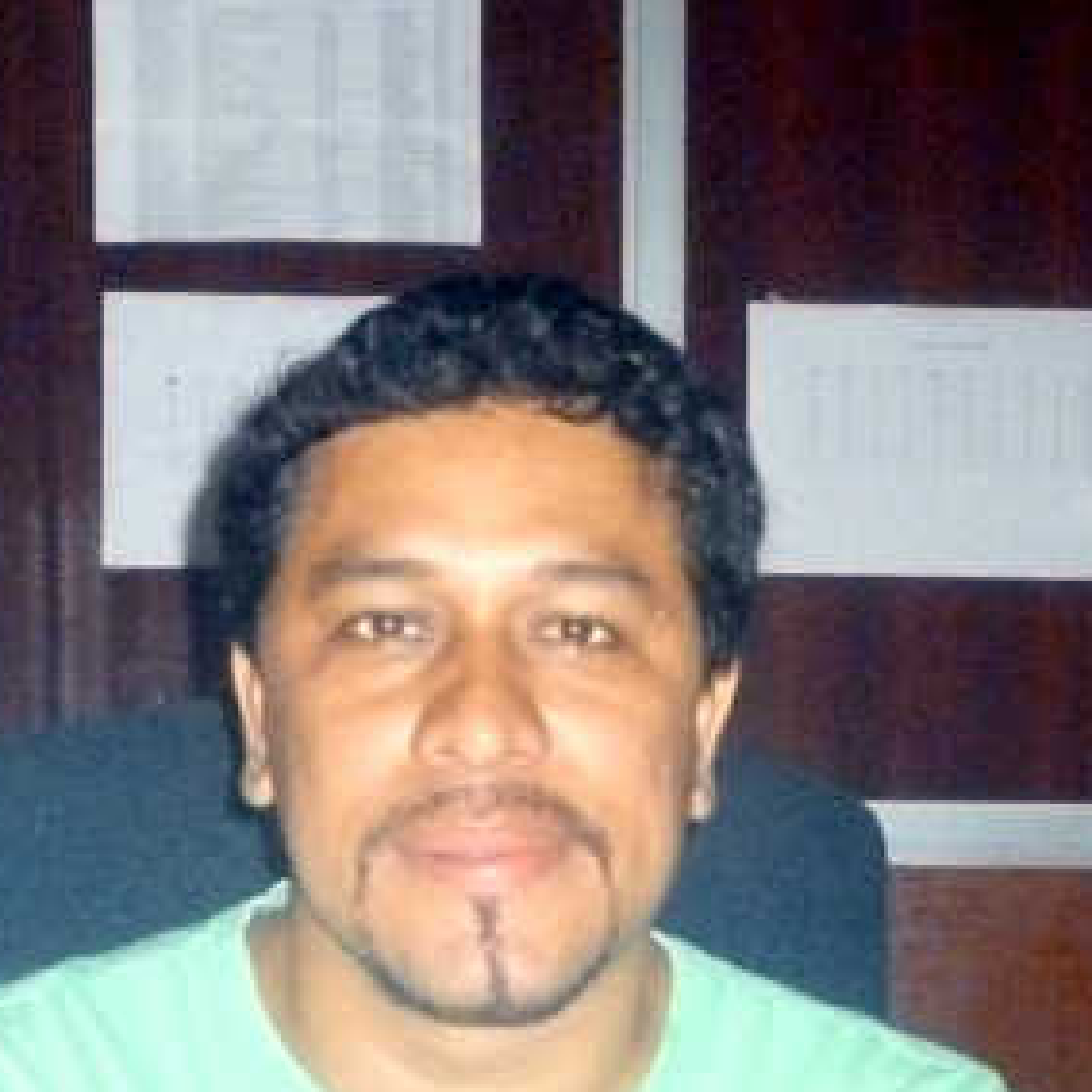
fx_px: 3105
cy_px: 946
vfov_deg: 19.6
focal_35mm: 87
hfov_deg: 19.9
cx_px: 542
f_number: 3.1
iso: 800
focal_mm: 5
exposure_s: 1/60
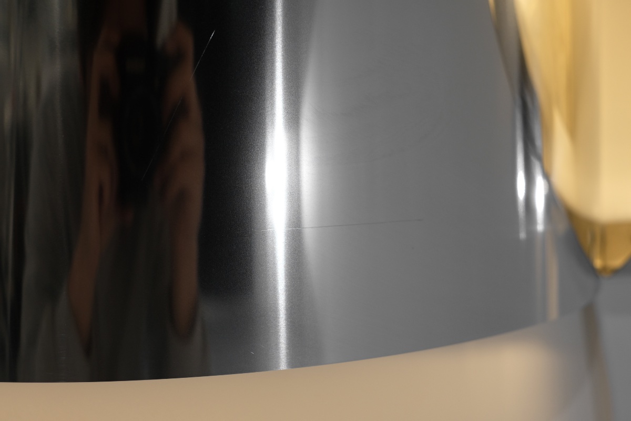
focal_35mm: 53
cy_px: 210
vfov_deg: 25.5
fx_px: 929
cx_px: 316
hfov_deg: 37.5
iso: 800
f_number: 4.5
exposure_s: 1/220
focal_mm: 35
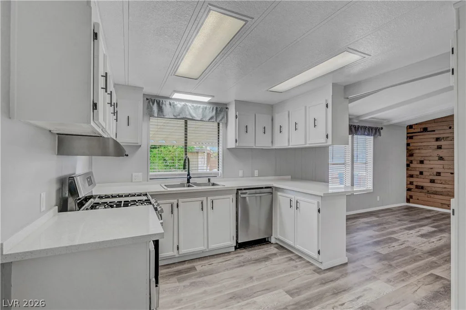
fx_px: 213
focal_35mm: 16
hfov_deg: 95.0
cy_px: 155
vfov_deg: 72.0
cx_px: 233
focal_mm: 16.5
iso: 800
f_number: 8
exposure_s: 1/20
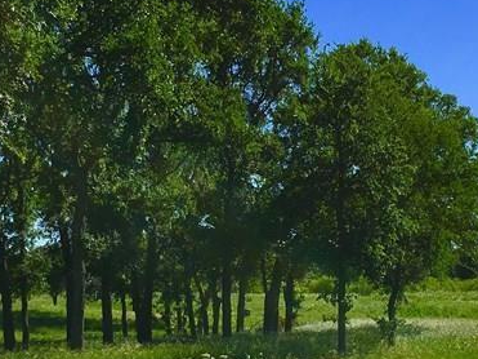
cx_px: 277
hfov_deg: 24.4
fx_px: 1104
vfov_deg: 18.4
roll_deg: +0.3
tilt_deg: +5.5
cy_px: 229
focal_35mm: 80
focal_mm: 4.15
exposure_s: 1/2198
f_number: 2.2
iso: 25
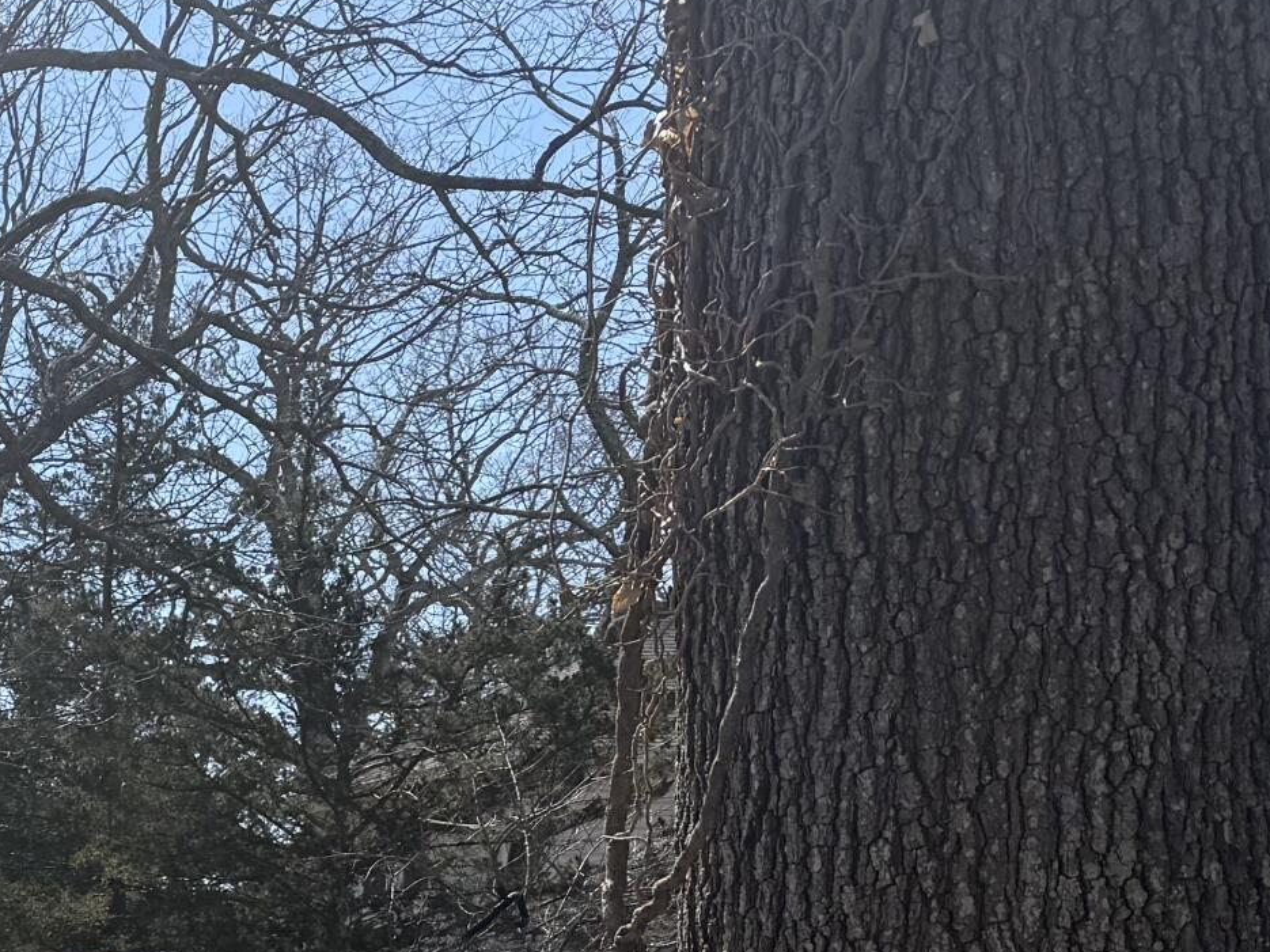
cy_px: 1488
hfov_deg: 21.1
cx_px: -682
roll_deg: +0.6
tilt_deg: -8.3
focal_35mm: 77
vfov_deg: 17.0
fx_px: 2825
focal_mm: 6.76
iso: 80
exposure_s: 1/3759
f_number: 1.78
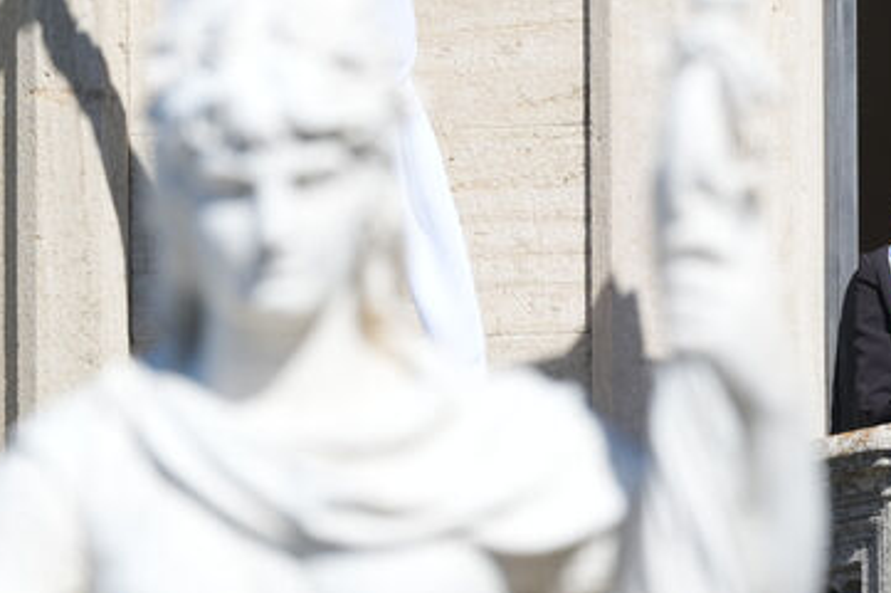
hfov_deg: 1.8
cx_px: 1032
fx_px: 28213
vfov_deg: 1.2
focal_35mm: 1141
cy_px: -85
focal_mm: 420
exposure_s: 1/1000
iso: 320
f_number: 6.3
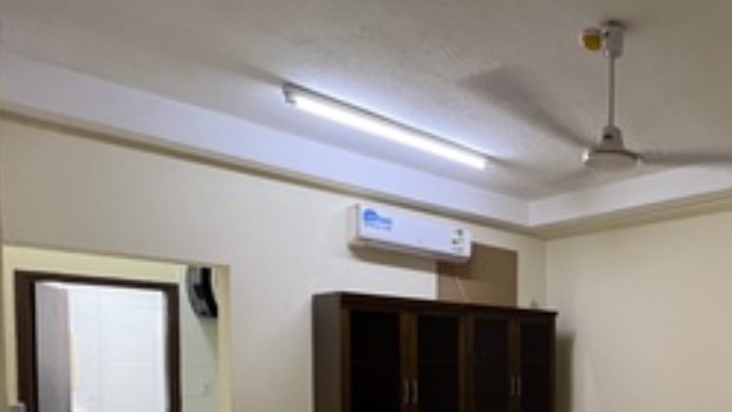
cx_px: 666
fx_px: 505
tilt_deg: -1.6
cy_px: 378
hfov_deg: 60.3
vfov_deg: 40.7
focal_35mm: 26
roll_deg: +0.1
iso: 400
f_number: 1.8
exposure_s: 1/60
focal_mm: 1.57
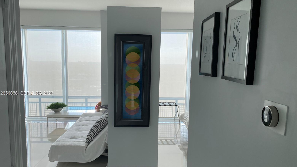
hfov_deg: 66.1
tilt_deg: -5.6
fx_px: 228
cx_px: 146
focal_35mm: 29
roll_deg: -0.8
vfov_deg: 40.1
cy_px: 93
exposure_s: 1/463
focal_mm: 4.25
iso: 32
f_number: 1.8
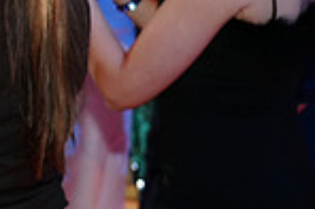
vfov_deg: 7.9
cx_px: -172
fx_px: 1476
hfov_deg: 11.6
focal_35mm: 169
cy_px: -131
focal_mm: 43
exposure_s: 1/250
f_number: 4
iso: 1600
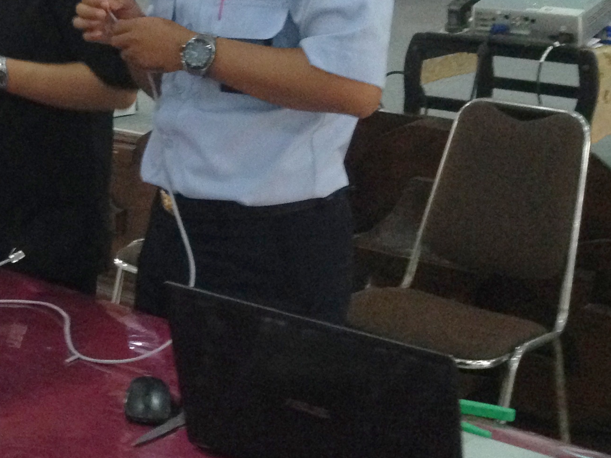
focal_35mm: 83
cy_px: 135
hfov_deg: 21.7
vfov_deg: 17.7
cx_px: -142
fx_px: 1465
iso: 320
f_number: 2.4
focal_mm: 4.12
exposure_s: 1/15
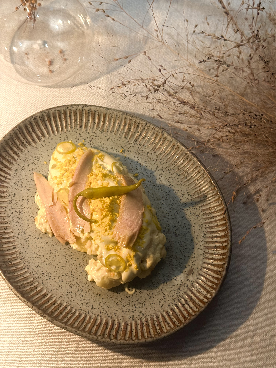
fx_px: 510
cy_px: 184
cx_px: 138
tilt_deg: -62.6
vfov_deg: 39.7
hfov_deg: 30.3
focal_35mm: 48
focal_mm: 6.76
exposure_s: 1/60
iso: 160
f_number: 1.78
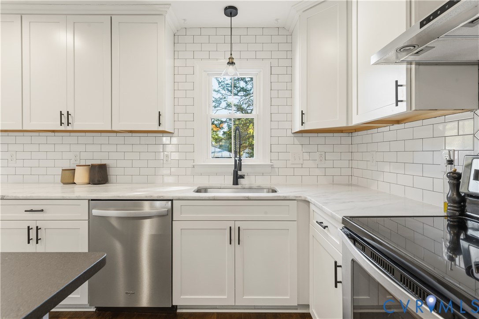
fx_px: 239
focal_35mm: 18
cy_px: 160
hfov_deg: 90.0
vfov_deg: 67.3
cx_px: 240
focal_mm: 18
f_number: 9
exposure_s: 1/8
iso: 1250
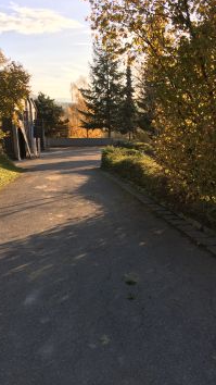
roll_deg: +3.1
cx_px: 103
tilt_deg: -14.5
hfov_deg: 32.8
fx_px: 367
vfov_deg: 55.3
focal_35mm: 36
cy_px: 205
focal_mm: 4.15
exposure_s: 1/400
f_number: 2.2
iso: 25
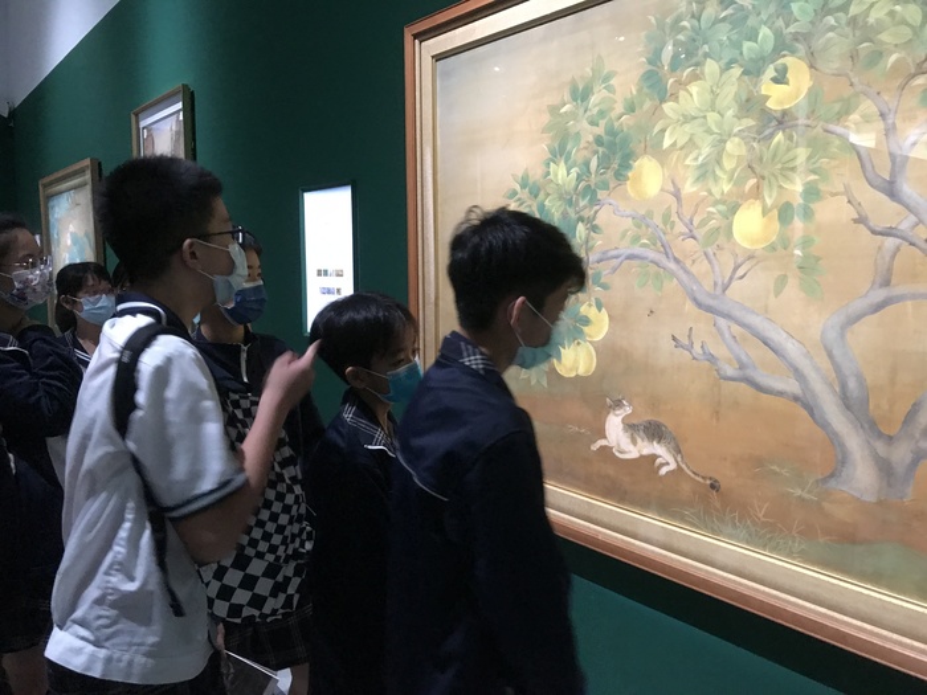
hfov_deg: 63.4
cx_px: 464
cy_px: 348
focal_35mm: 28
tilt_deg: -6.6
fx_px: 750
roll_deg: +0.1
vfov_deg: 49.7
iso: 100
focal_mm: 3.99
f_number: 1.8
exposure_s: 1/6
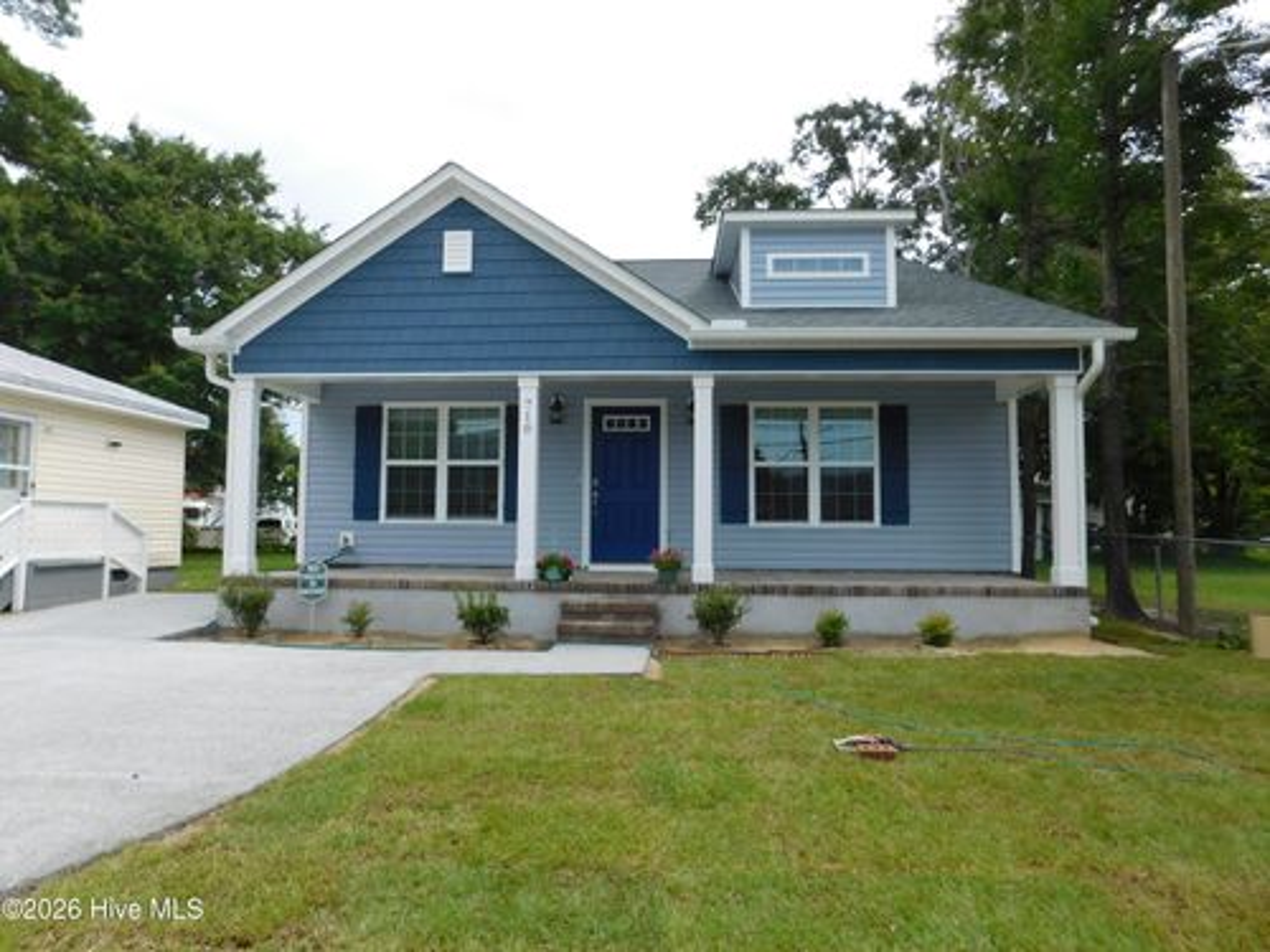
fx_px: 844
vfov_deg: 58.9
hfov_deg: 73.9
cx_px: 635
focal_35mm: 23
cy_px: 476
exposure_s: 1/1250
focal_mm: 4
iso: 125
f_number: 3
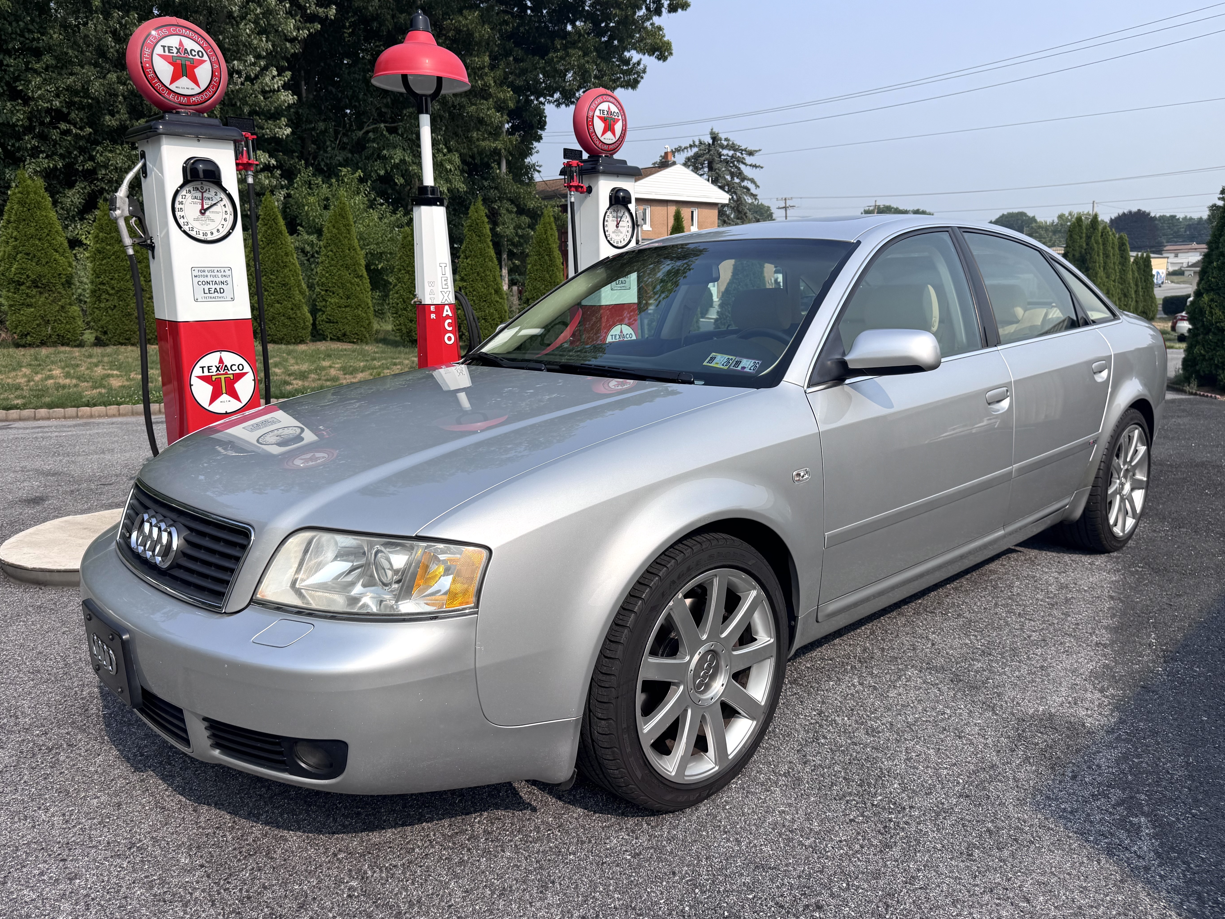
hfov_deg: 69.4
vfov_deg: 54.9
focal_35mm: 25
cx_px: 621
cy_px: 461
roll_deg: +2.1
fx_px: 885
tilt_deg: -13.0
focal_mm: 6.76
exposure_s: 1/4950
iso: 80
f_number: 1.78
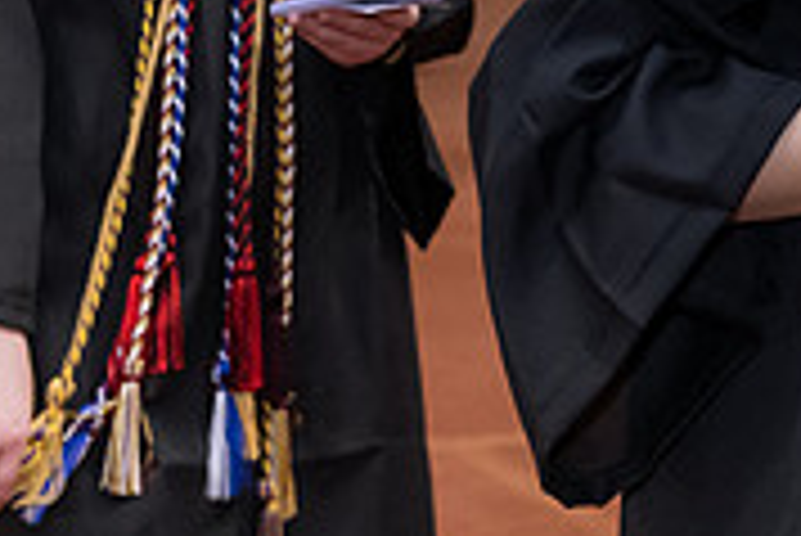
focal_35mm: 189
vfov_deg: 7.2
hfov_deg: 10.8
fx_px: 4209
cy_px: -291
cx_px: 842
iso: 2500
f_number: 5.6
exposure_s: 1/160
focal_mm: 58
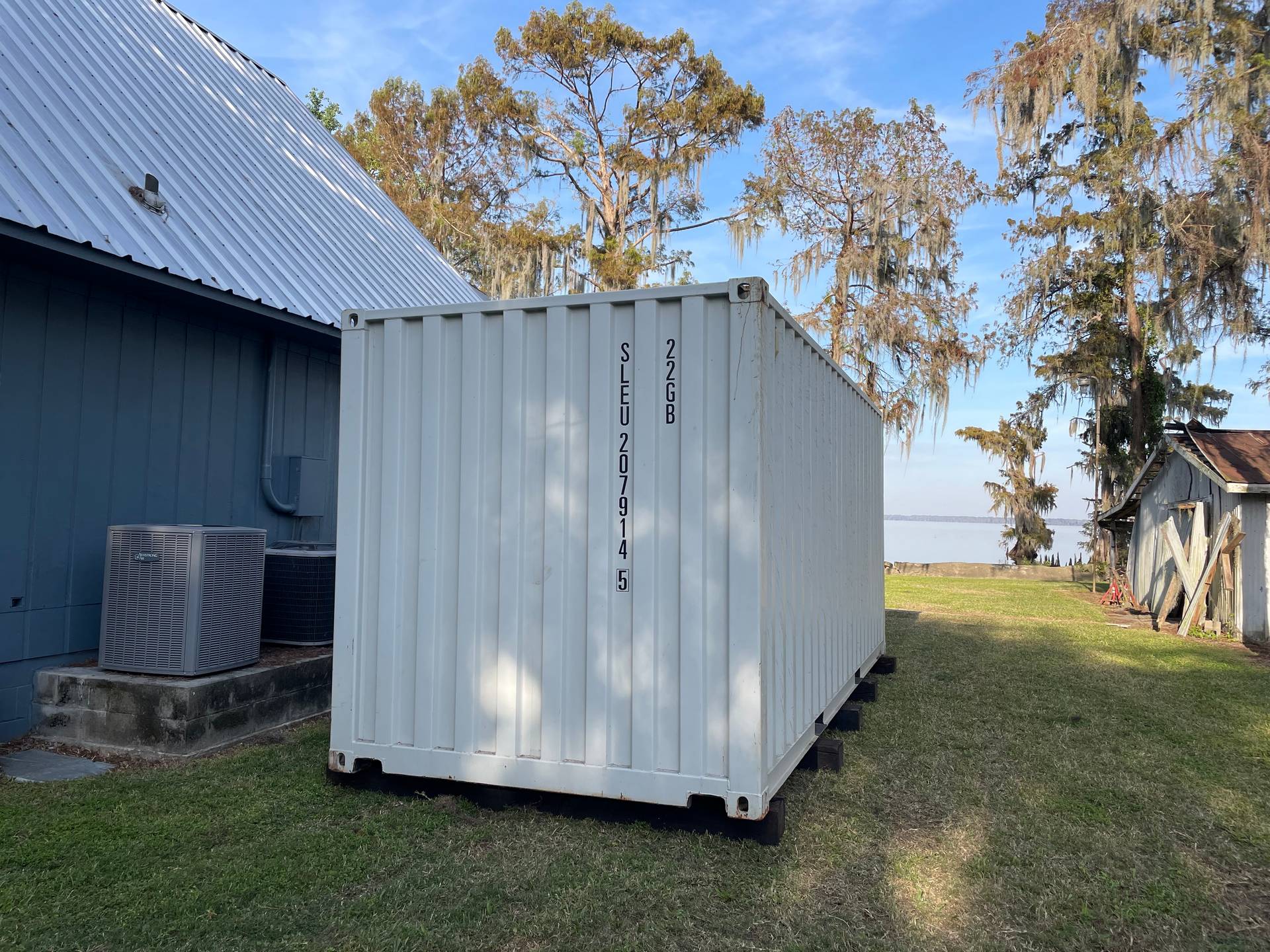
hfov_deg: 67.3
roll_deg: -2.2
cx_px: 635
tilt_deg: +0.7
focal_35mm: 26
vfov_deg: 53.1
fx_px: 954
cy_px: 476
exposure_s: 1/1795
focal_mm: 4.2
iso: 32
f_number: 1.6
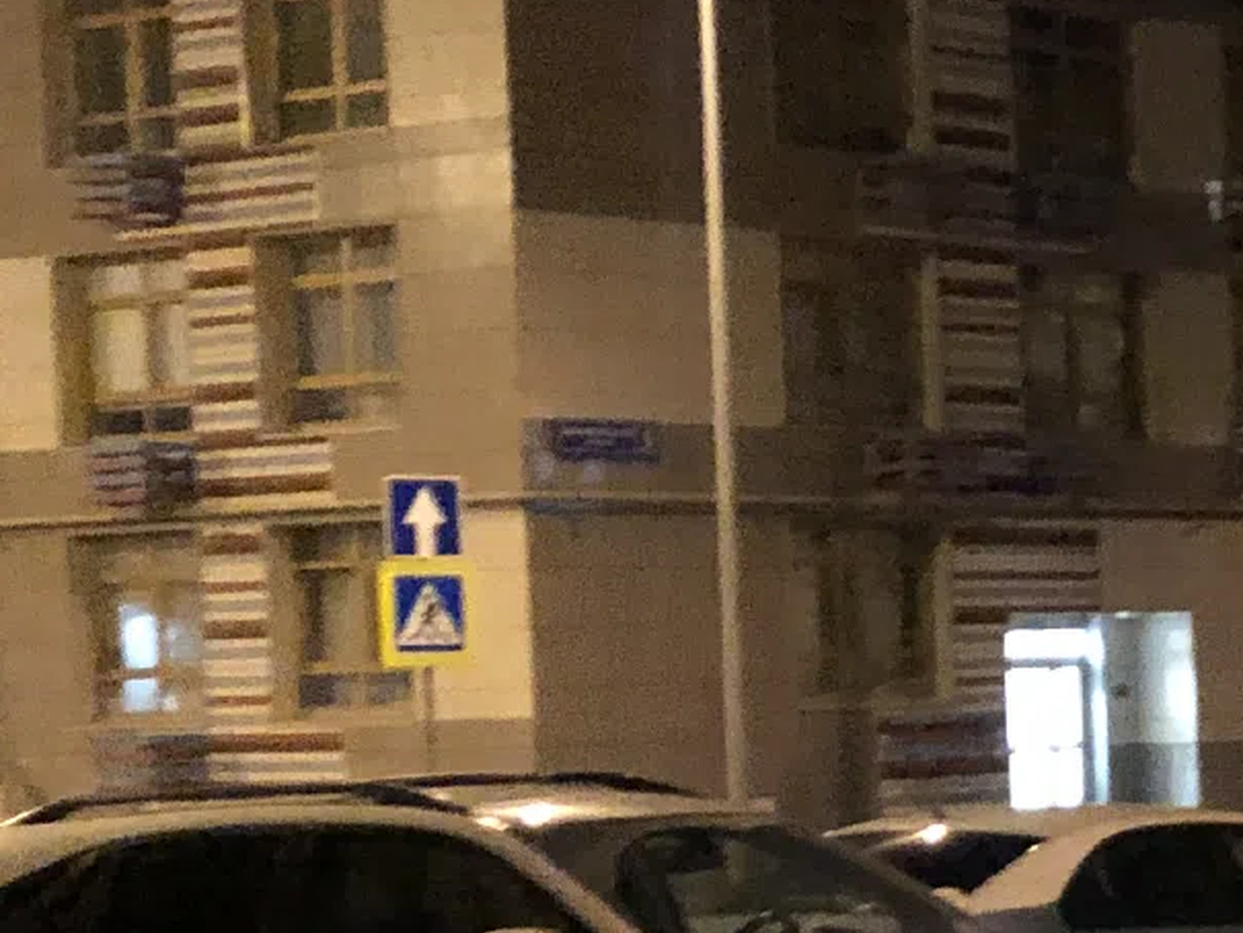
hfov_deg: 15.2
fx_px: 3987
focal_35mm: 111
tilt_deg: -0.7
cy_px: 760
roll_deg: +0.5
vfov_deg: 13.3
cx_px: 2276
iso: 200
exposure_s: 1/4
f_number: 1.8
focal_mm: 4
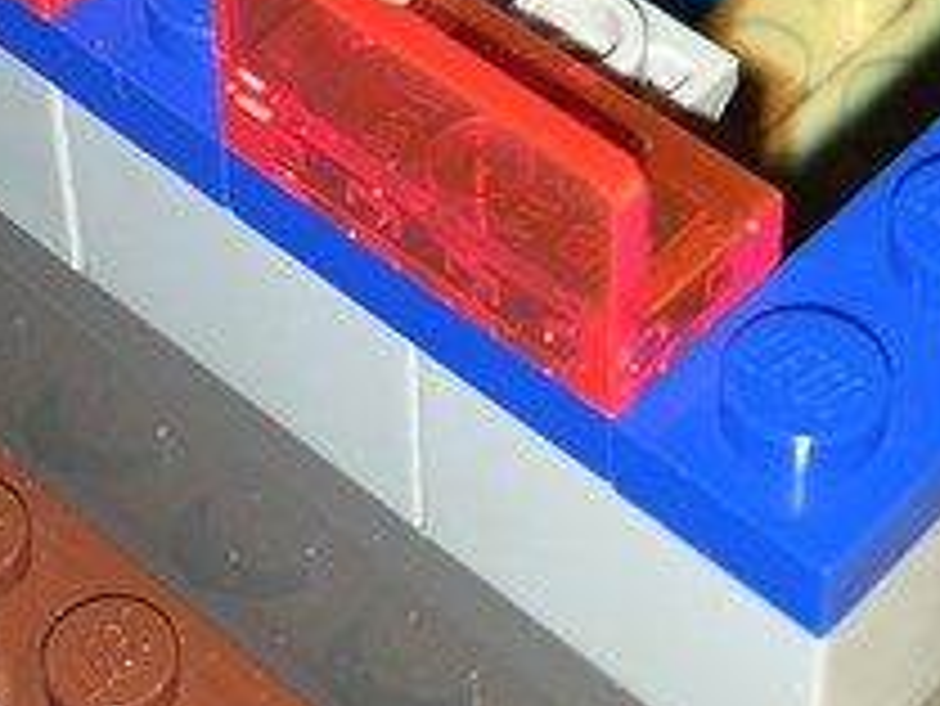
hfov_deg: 15.8
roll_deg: +1.6
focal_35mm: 125
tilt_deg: -42.4
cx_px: 486
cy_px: -281
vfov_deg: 11.5
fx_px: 3396
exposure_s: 1/82
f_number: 2.2
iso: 25
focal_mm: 4.15
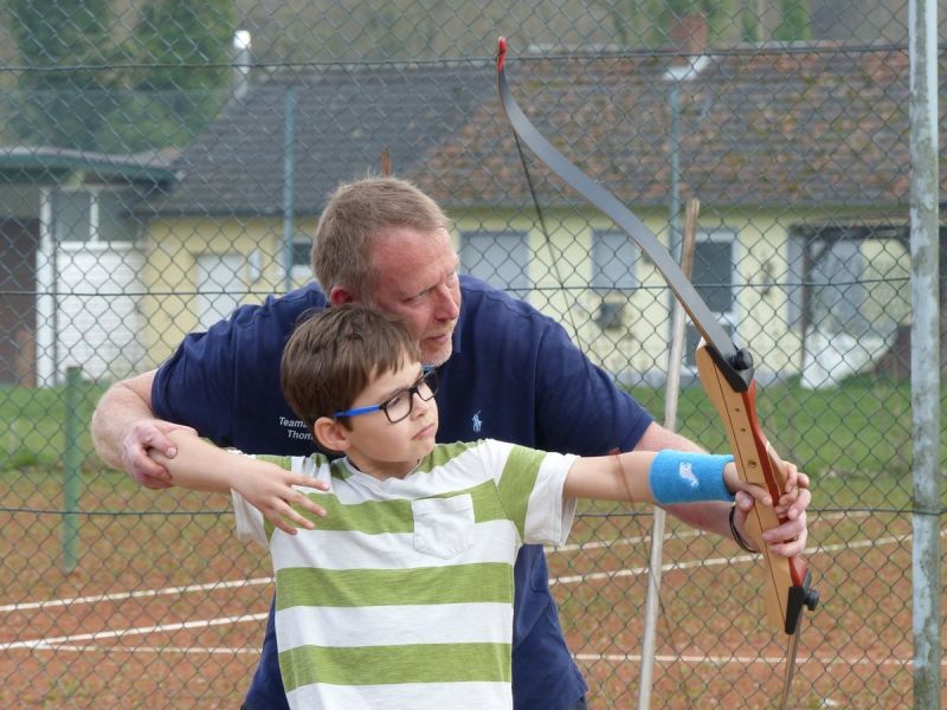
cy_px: 355
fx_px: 7496
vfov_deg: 5.4
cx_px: 474
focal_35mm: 274
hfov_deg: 7.2
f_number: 4
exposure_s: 1/160
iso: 100
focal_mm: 49.2
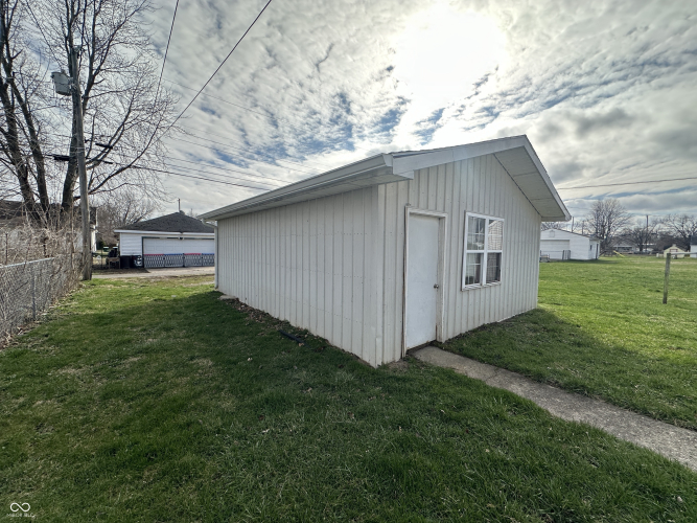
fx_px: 282
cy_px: 262
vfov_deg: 85.7
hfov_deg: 102.1
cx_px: 348
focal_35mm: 14
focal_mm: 2.22
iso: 40
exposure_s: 1/1473
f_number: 2.2
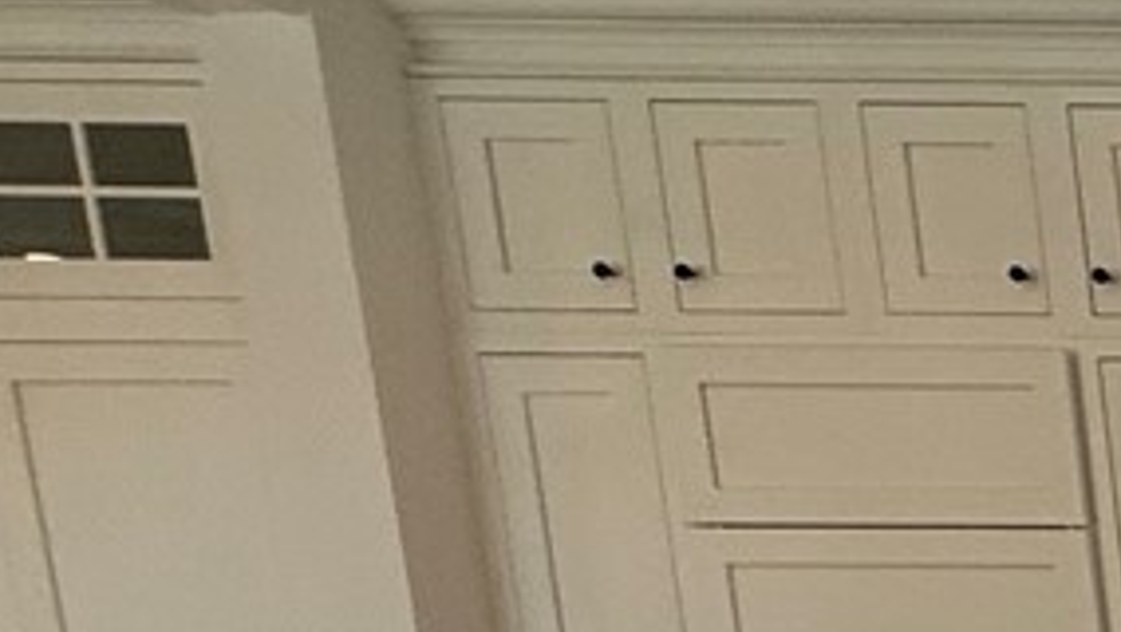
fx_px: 2557
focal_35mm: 86
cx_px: 2901
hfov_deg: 13.8
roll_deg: -0.3
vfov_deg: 12.6
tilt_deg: -10.5
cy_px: 1209
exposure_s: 1/120
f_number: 2.2
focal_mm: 2.22
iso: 80
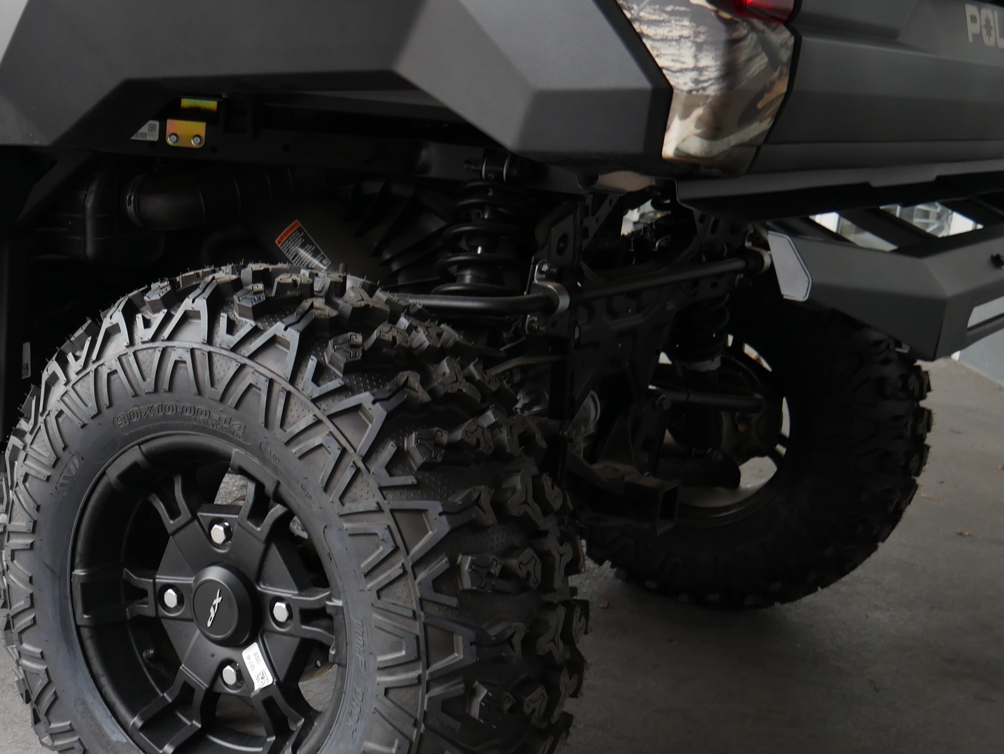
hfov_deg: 39.3
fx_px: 1364
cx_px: 245
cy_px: 389
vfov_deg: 30.9
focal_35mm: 47
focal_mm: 14
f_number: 3.5
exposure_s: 1/60
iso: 500
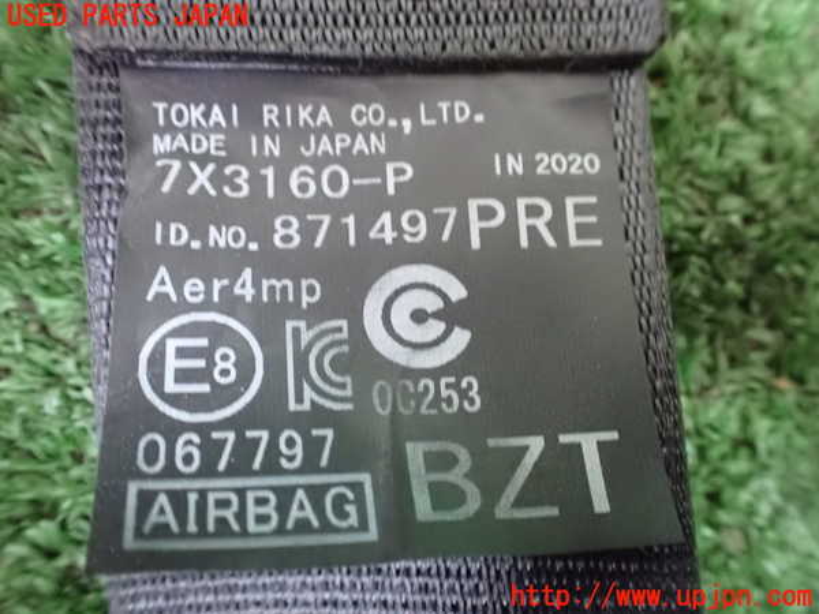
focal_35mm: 30
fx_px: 710
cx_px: 410
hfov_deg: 60.0
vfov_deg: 46.8
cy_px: 307
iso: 1600
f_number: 2.3
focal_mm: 5.4
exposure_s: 1/25
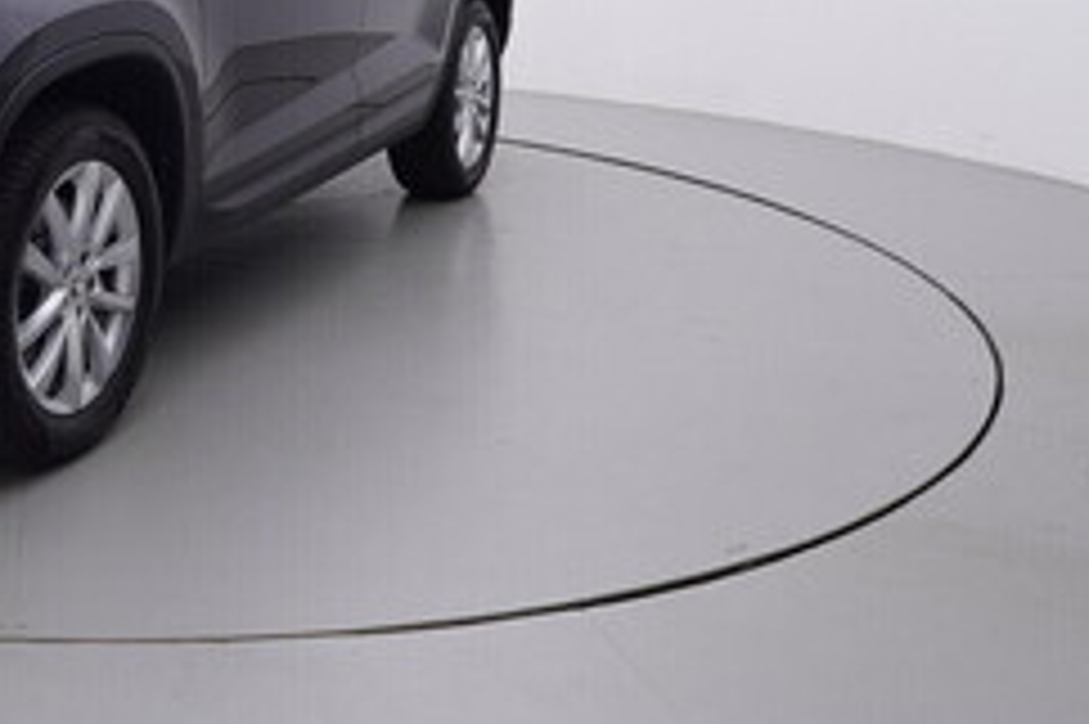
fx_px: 1546
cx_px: 2
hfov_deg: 35.2
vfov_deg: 25.6
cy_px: 88
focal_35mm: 51
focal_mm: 15
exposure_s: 1/80
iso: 200
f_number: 5
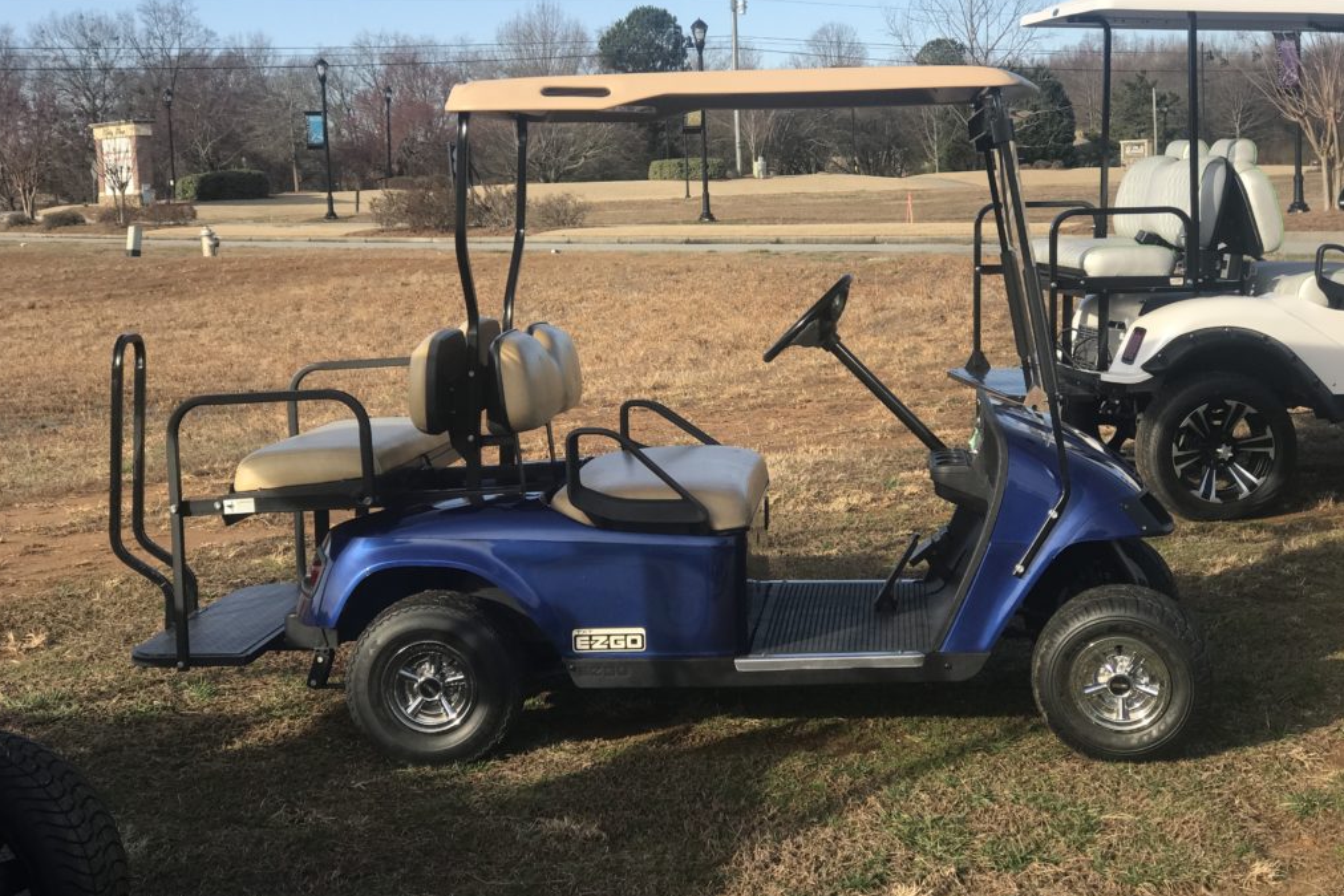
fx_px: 2240
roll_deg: +2.5
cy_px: 406
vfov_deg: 22.6
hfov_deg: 33.4
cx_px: 668
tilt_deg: -3.7
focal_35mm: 60
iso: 20
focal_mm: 6.6
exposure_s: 1/499
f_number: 2.8
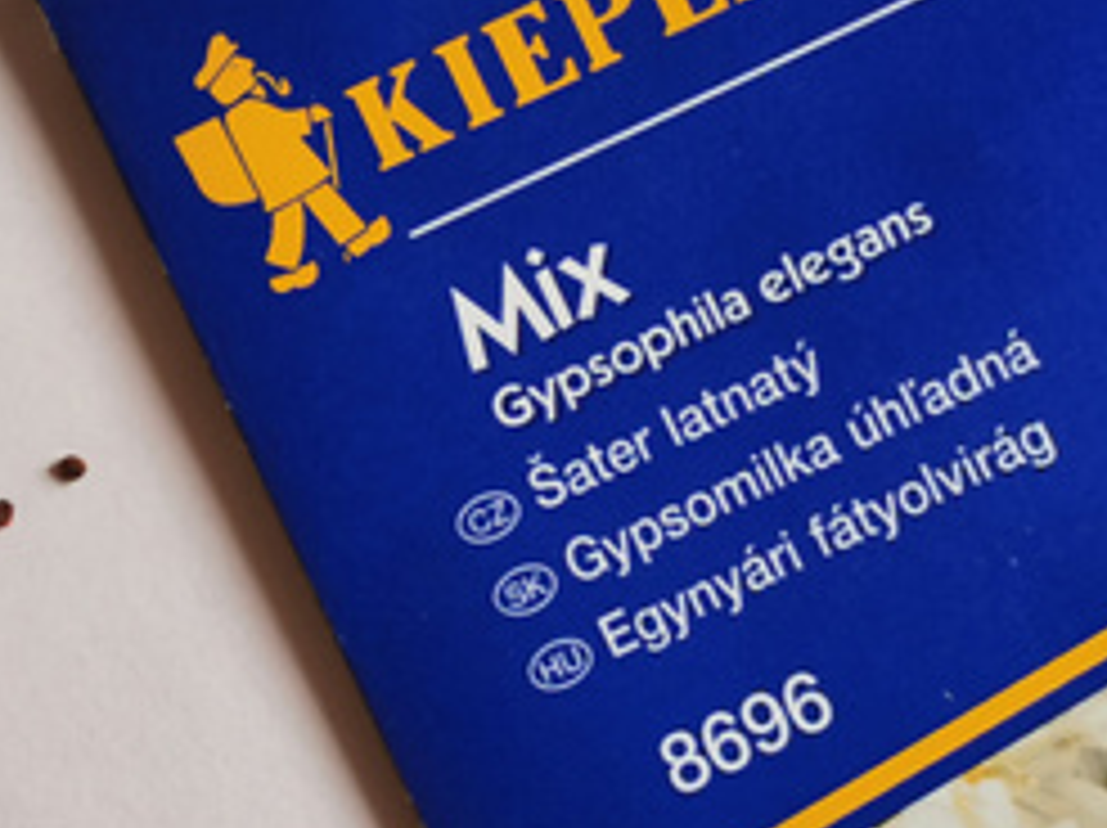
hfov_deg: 14.3
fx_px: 4377
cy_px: 277
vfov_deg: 10.8
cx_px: 180
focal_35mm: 137
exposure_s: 1/100
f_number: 1.6
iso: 64
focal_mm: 5.56
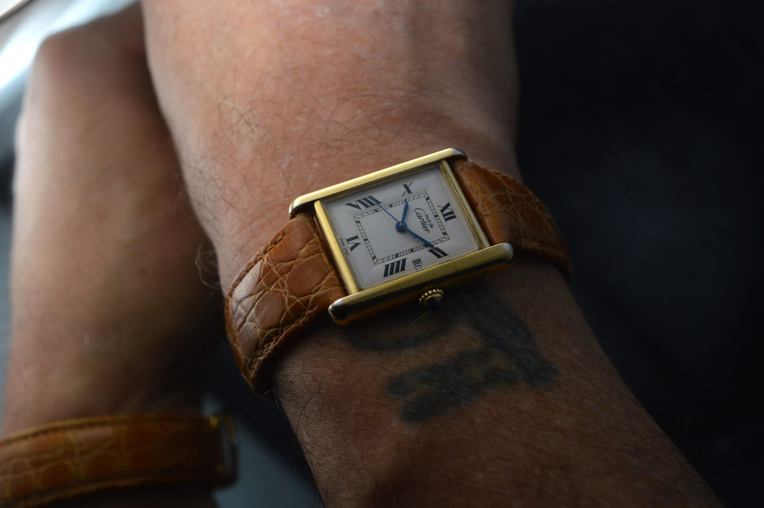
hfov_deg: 41.1
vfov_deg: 28.0
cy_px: 254
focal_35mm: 48
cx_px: 382
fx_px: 1018
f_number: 7.1
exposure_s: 1/200
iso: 800
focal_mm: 32
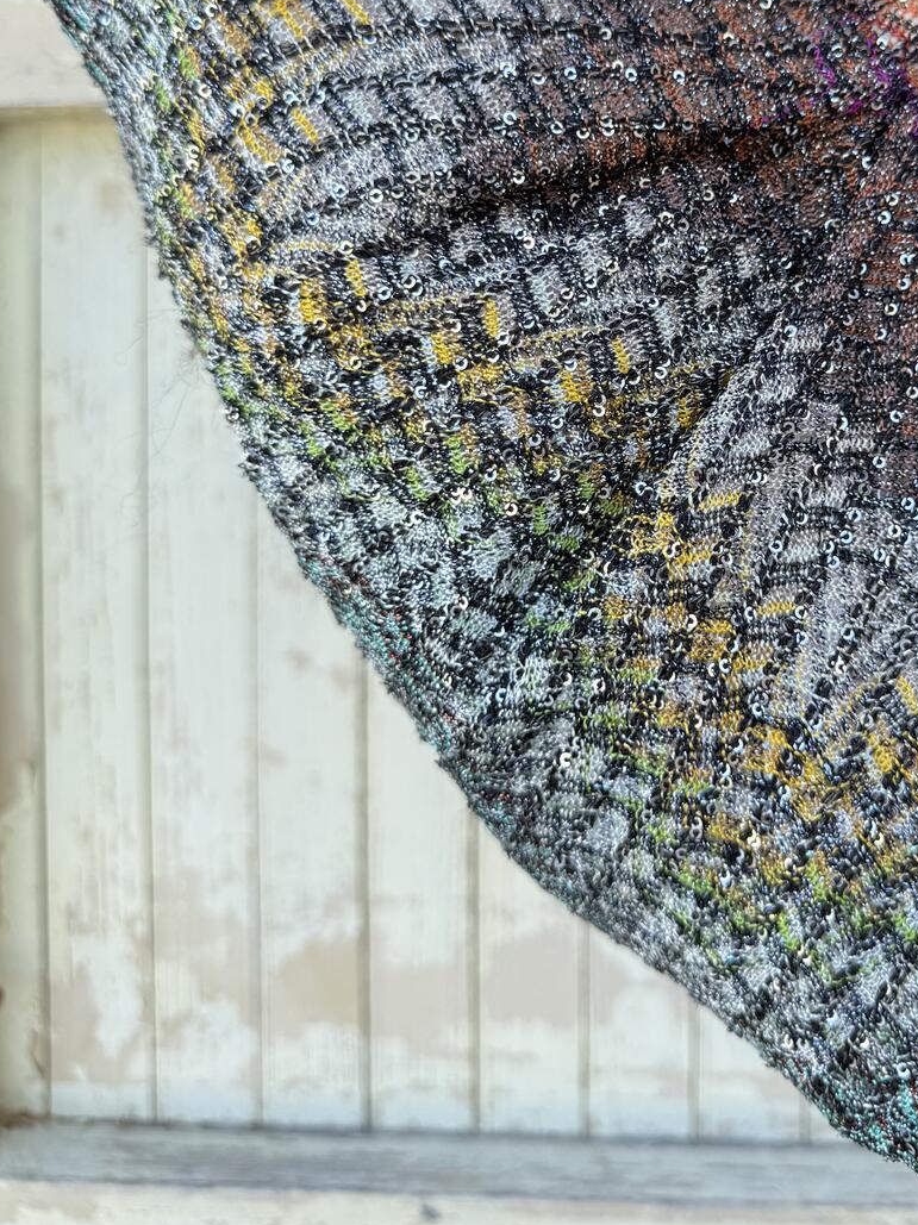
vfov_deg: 51.3
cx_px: 651
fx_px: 1238
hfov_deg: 39.9
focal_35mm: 35
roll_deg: +0.6
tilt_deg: -7.6
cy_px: 370
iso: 80
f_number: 1.78
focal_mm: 6.76
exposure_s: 1/365
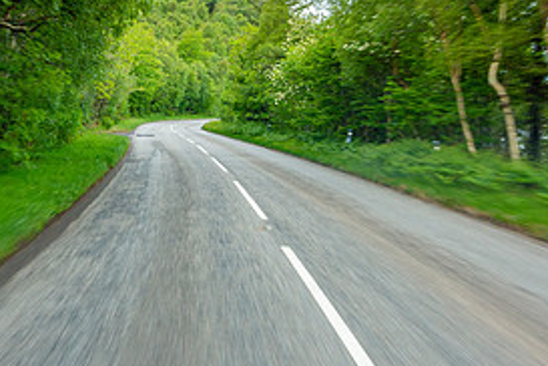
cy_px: 110
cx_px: 205
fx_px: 776
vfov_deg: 26.3
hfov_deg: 38.6
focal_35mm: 51
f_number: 7.1
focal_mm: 8.8
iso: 125
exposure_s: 1/30
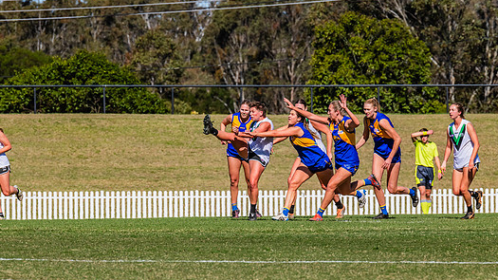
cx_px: 237
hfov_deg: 4.4
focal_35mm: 487
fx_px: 6429
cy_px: 170
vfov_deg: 2.5
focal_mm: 420
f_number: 14
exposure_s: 1/1250
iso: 640
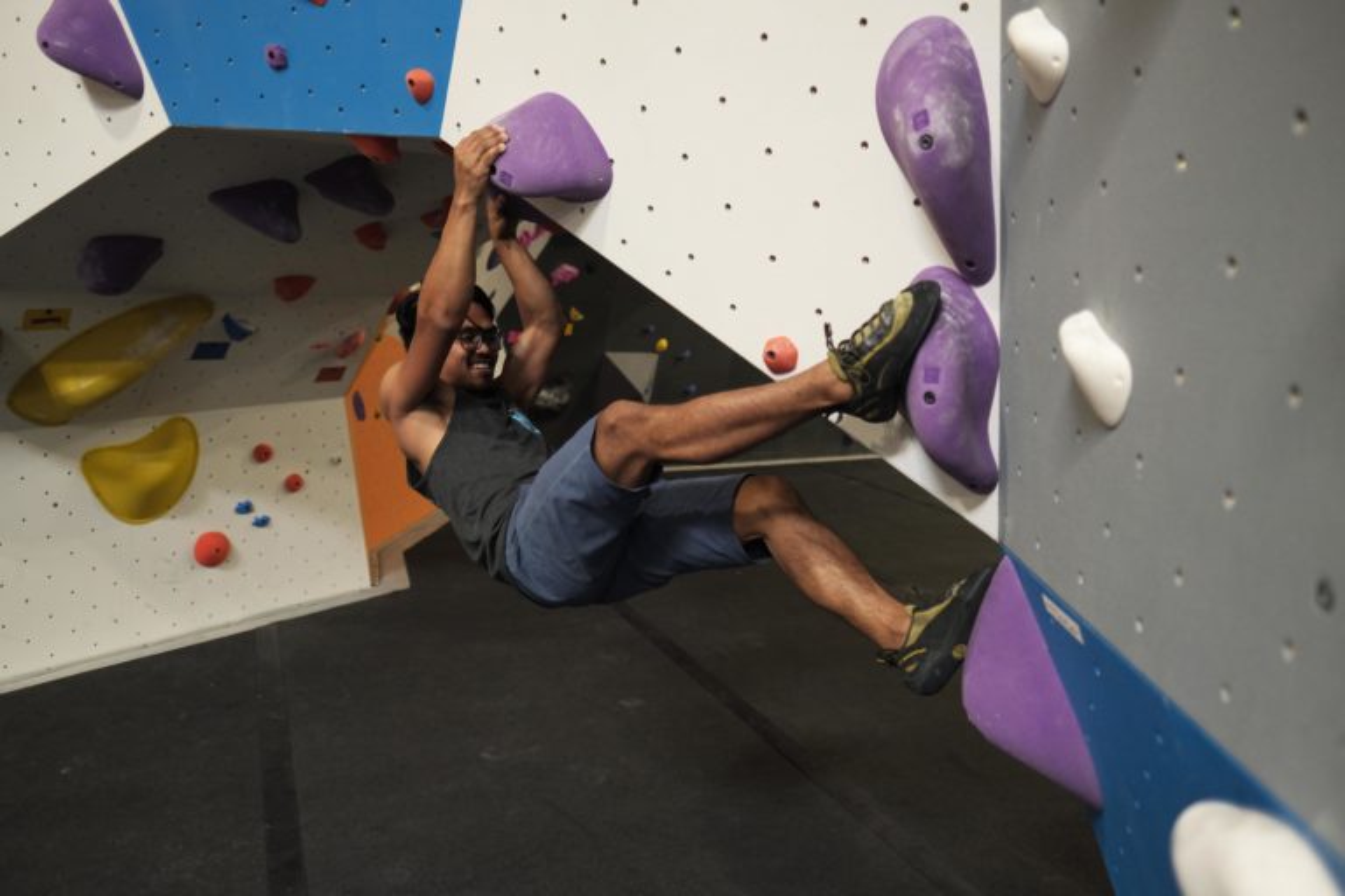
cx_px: 672
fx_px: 897
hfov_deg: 73.7
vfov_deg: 53.1
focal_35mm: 24
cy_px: 448
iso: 800
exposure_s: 1/500
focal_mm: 16
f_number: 1.4
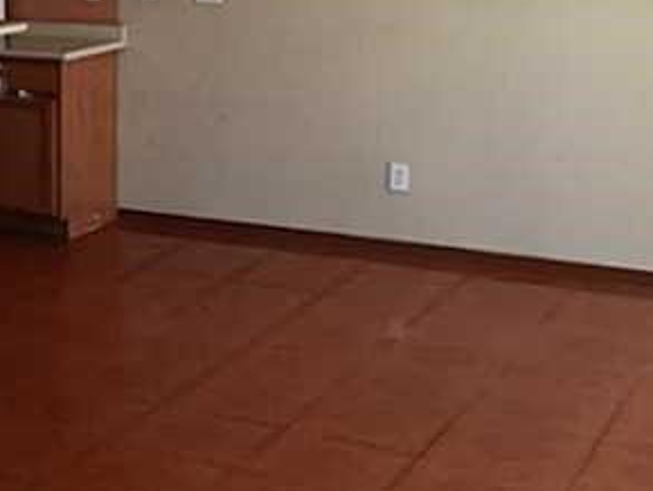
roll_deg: -0.2
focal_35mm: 80
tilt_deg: -6.8
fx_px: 1510
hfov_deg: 22.5
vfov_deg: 18.3
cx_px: -128
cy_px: 81
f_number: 2.2
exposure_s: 1/30
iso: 64
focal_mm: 4.15
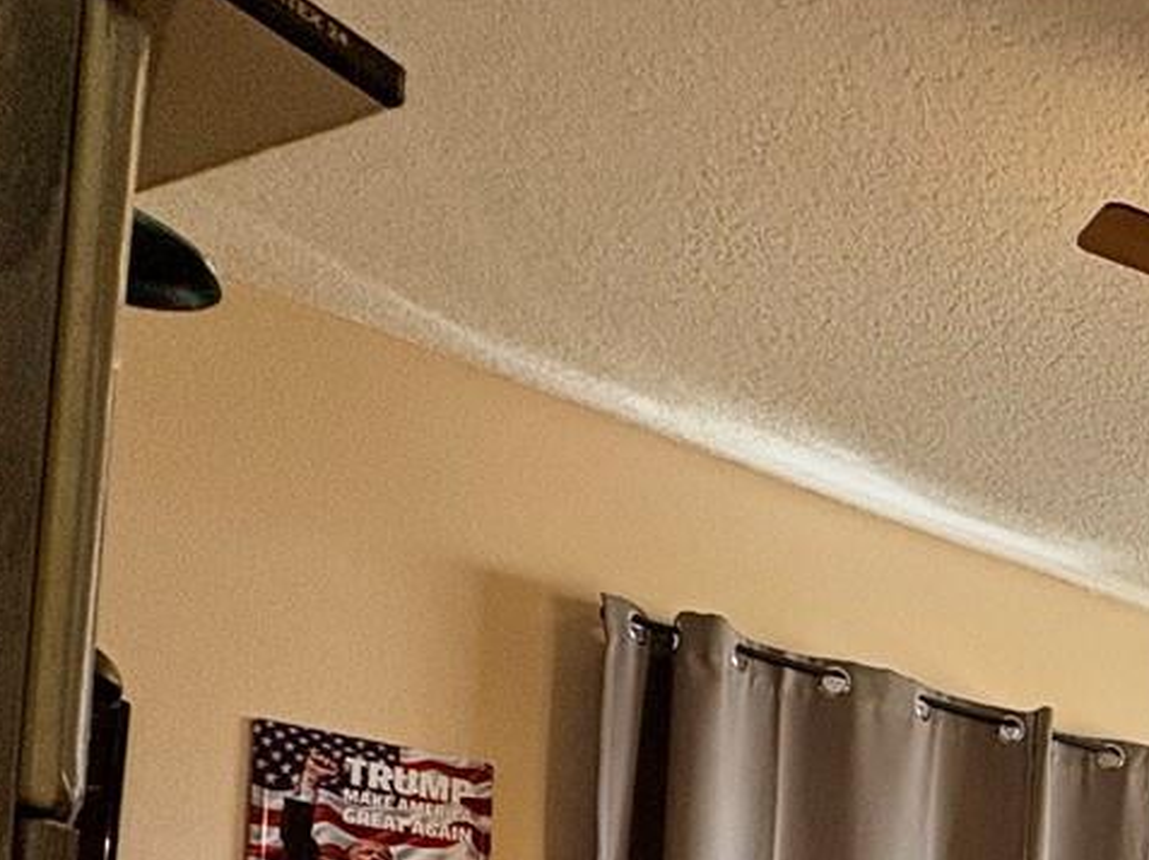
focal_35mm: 47
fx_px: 1559
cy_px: 1190
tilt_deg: +2.9
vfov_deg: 25.4
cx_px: 1602
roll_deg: -1.3
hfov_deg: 29.6
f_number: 2.2
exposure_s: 1/60
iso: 160
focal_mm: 2.22
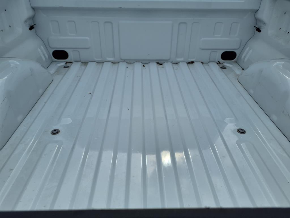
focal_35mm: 27
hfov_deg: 65.3
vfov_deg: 51.4
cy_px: 109
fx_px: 226
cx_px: 145
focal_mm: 3.58
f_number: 1.9
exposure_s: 1/3333
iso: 40
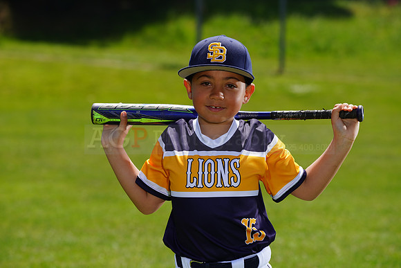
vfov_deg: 6.9
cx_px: 200
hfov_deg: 10.3
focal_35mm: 200
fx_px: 2228
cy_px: 134
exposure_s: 1/250
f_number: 8
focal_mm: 200
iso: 100
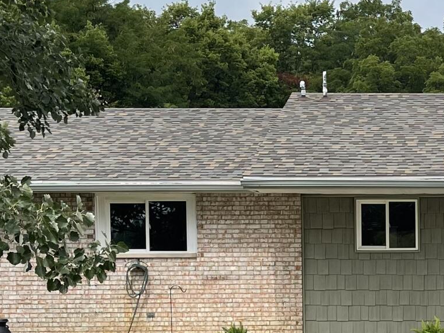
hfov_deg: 19.2
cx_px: 486
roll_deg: +0.2
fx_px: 1257
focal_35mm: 98
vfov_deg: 14.8
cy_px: 334
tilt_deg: -3.9
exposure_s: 1/3788
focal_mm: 5.1
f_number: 1.6
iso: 32
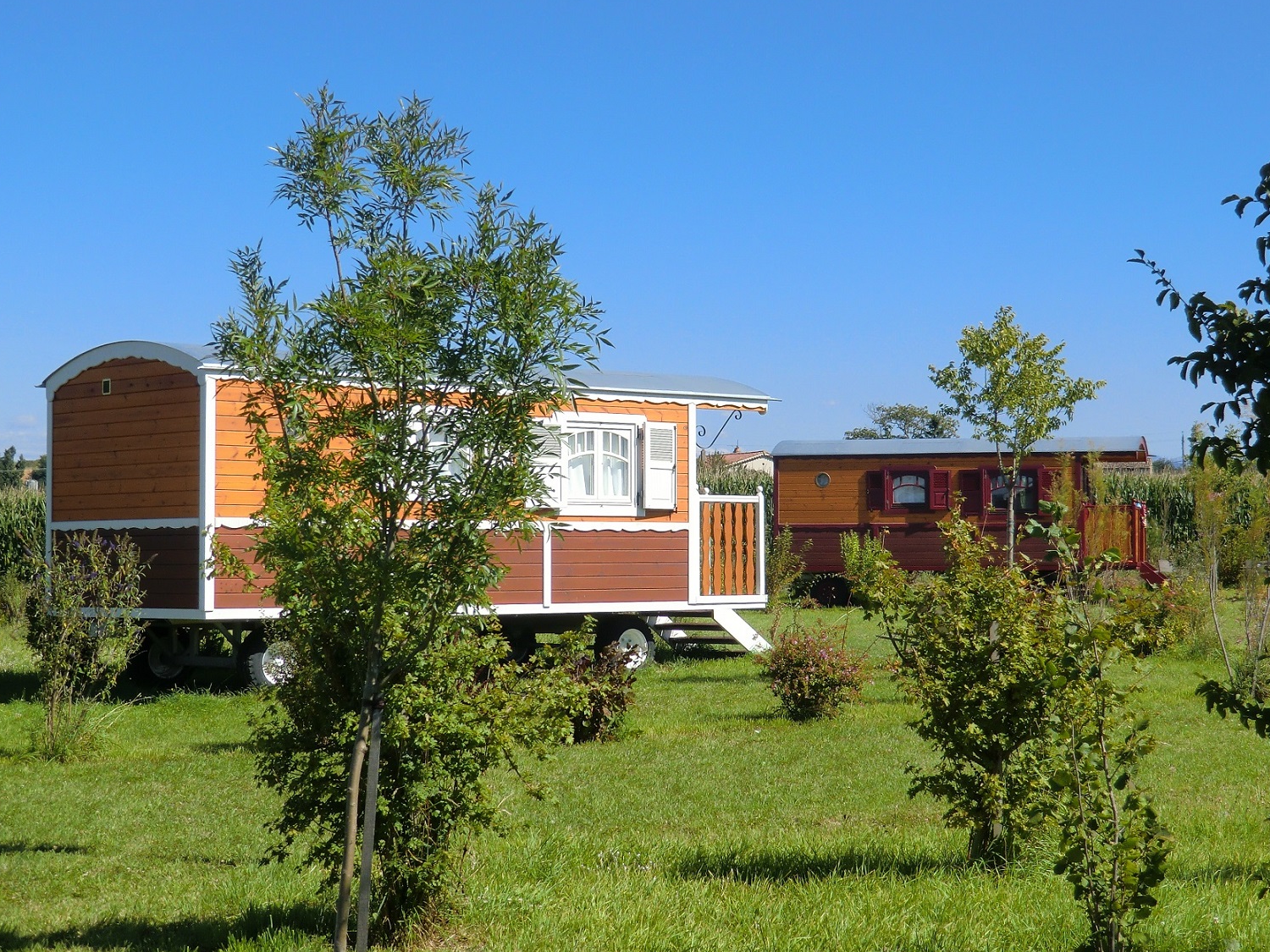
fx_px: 2421
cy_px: 452
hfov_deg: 29.4
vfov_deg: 22.3
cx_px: 722
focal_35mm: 66
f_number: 4.2
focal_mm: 9.8
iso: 64
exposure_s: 1/640
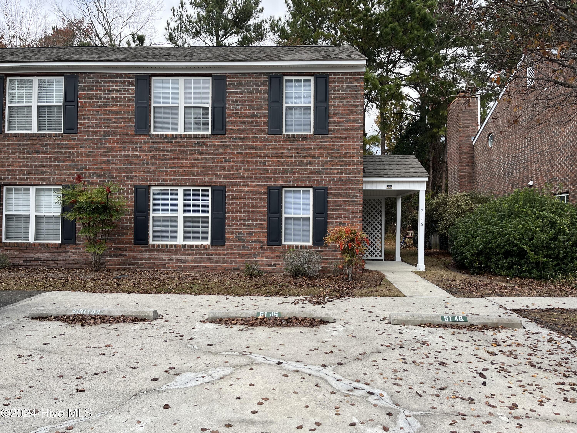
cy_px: 216
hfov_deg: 67.3
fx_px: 433
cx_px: 288
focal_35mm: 26
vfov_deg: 53.1
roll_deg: -0.4
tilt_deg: +0.9
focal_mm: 5.1
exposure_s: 1/1117
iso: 50
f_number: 1.6
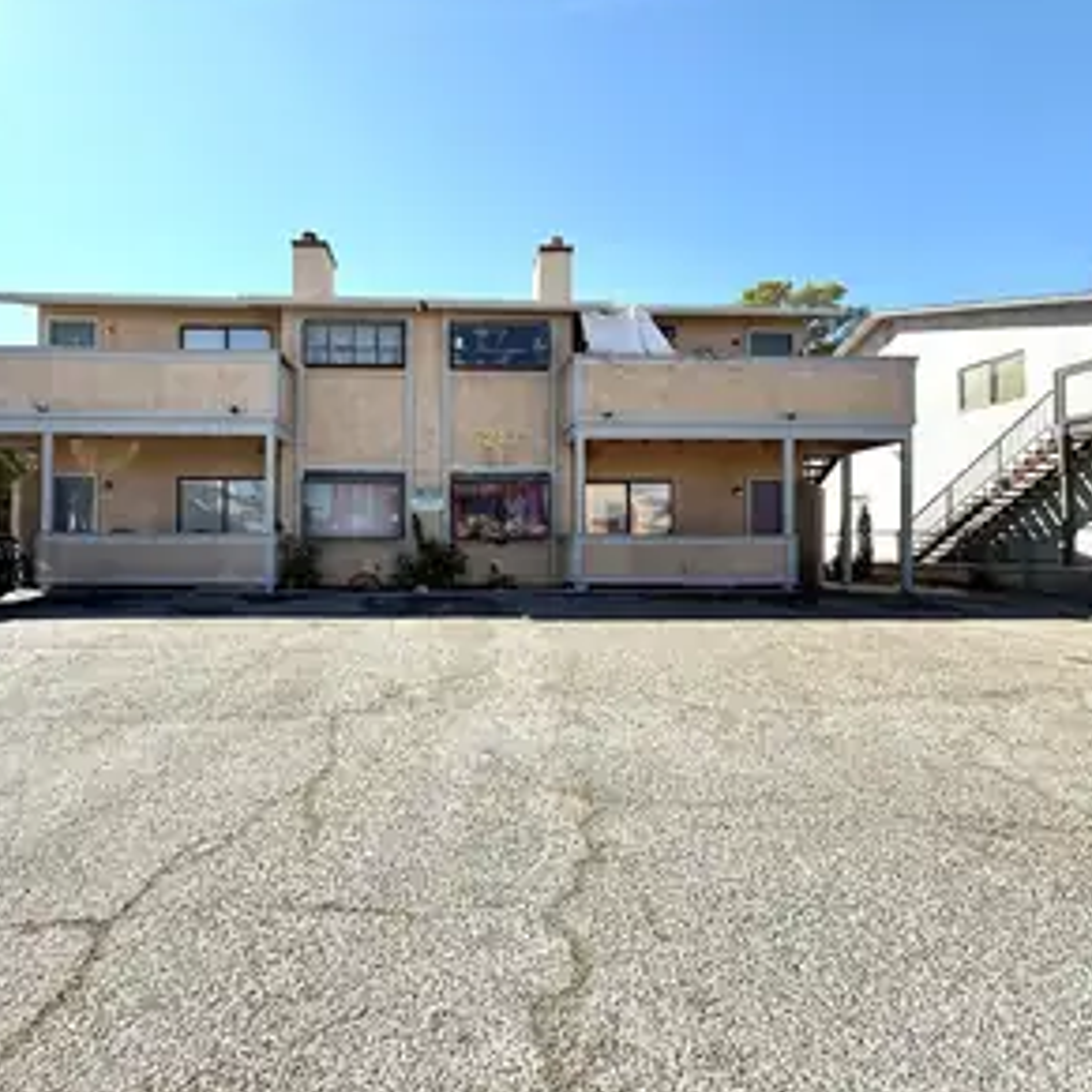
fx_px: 607
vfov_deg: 84.0
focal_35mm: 17
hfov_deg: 83.5
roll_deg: +0.0
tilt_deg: +1.1
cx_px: 473
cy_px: 537
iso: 50
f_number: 2.2
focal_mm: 2.22
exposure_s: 1/1464
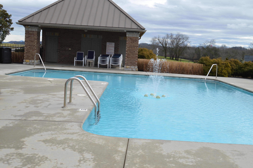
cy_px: 84
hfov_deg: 49.6
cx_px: 126
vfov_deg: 34.1
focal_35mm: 39
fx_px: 274
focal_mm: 26
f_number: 7.1
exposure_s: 1/200
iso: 100
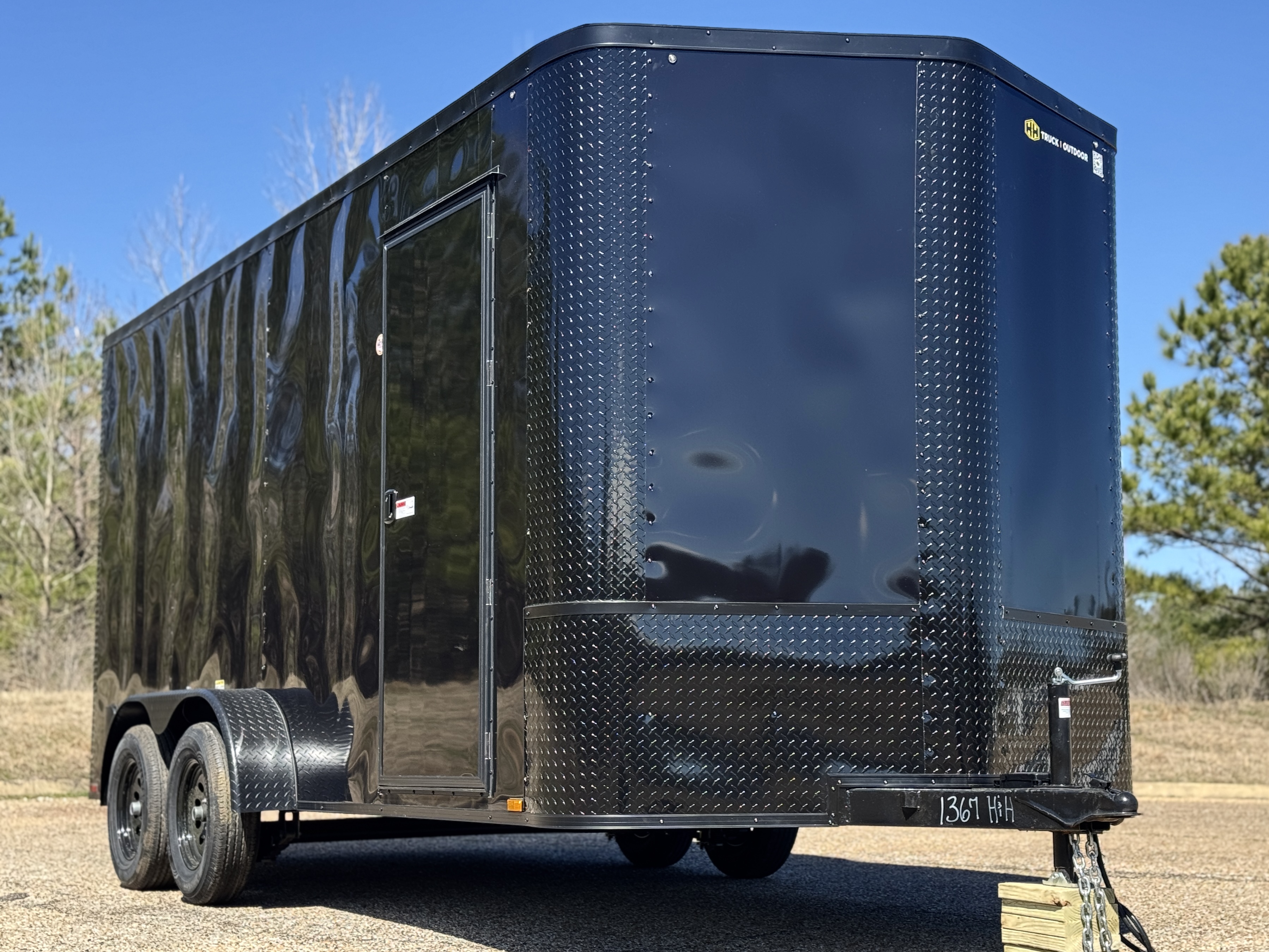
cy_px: 476
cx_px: 634
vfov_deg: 30.3
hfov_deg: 39.7
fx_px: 1760
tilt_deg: +5.7
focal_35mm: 48
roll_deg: +1.0
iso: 64
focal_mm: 6.76
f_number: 1.78
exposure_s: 1/1395
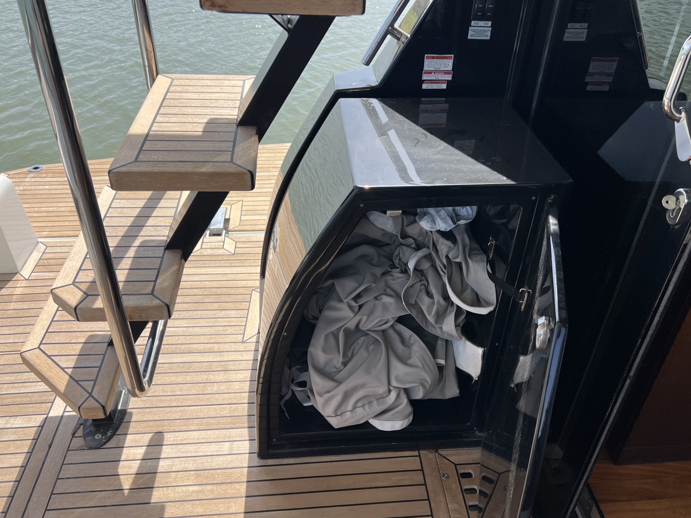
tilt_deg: -32.8
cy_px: 270
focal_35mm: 29
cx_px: 365
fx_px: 579
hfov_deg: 61.6
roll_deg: -2.9
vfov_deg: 48.2
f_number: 1.5
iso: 50
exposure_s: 1/2123
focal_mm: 5.7
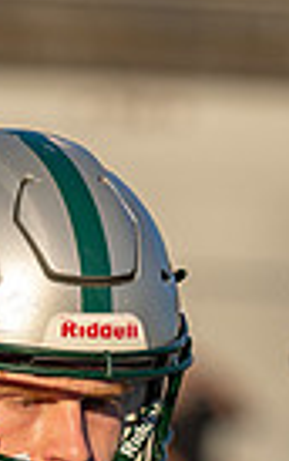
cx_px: 101
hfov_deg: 1.9
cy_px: 722
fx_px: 8593
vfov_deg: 3.1
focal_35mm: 684
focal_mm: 131
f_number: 2.8
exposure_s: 1/2000
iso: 100
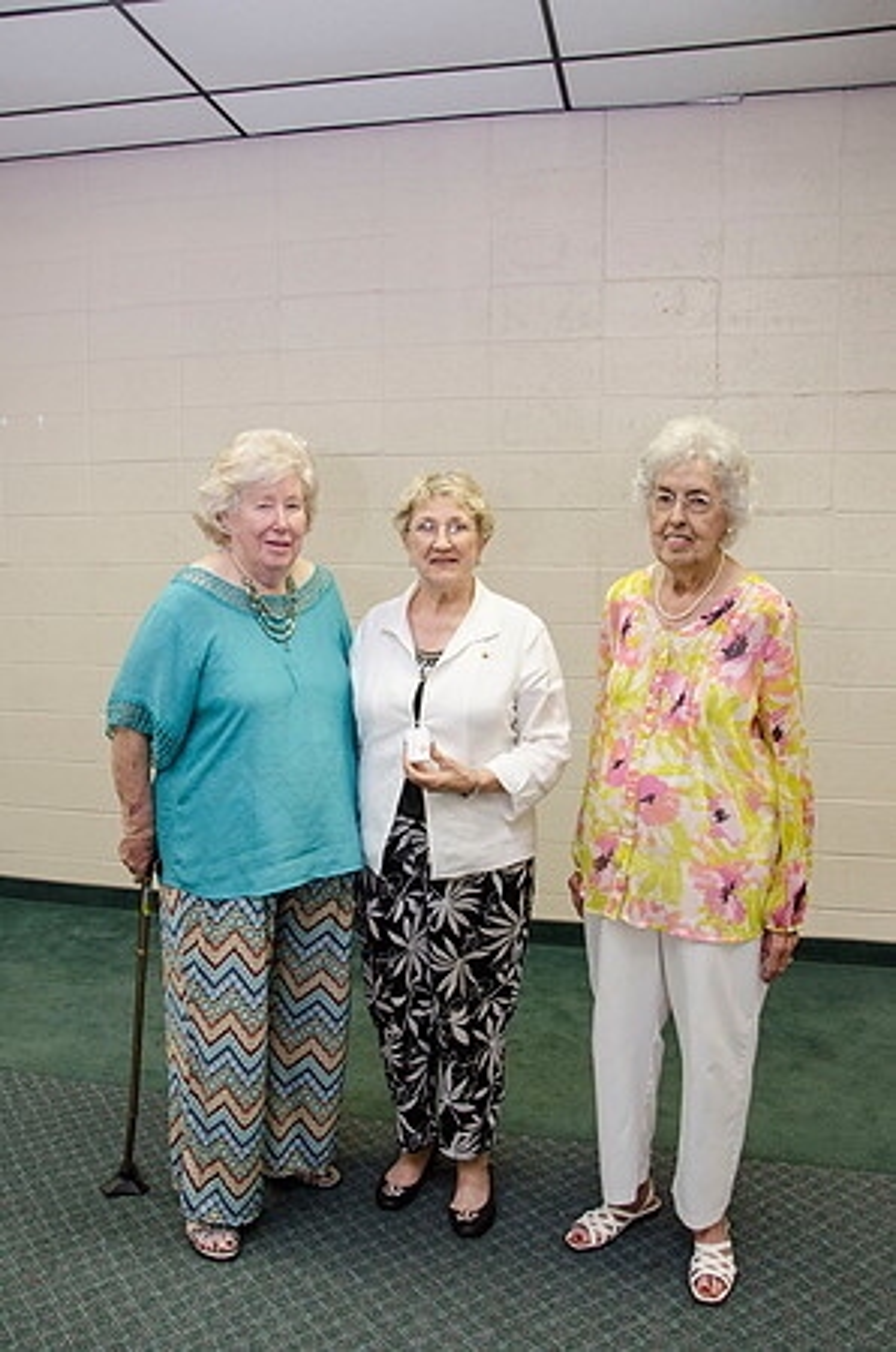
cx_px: 448
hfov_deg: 47.7
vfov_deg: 67.5
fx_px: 1013
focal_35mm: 27
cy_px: 676
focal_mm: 18
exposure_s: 1/60
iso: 640
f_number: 6.3
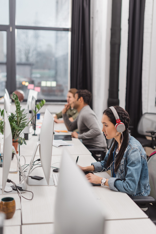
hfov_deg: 27.0
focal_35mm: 50
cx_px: 78
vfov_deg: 39.6
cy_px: 117
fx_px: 325
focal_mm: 50
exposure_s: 1/160
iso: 100
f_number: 2.2
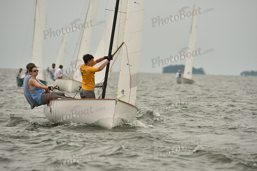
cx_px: 128
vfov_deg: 3.4
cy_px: 86
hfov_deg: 5.2
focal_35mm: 400
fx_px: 2856
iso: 320
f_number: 6.3
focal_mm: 400
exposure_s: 1/1250
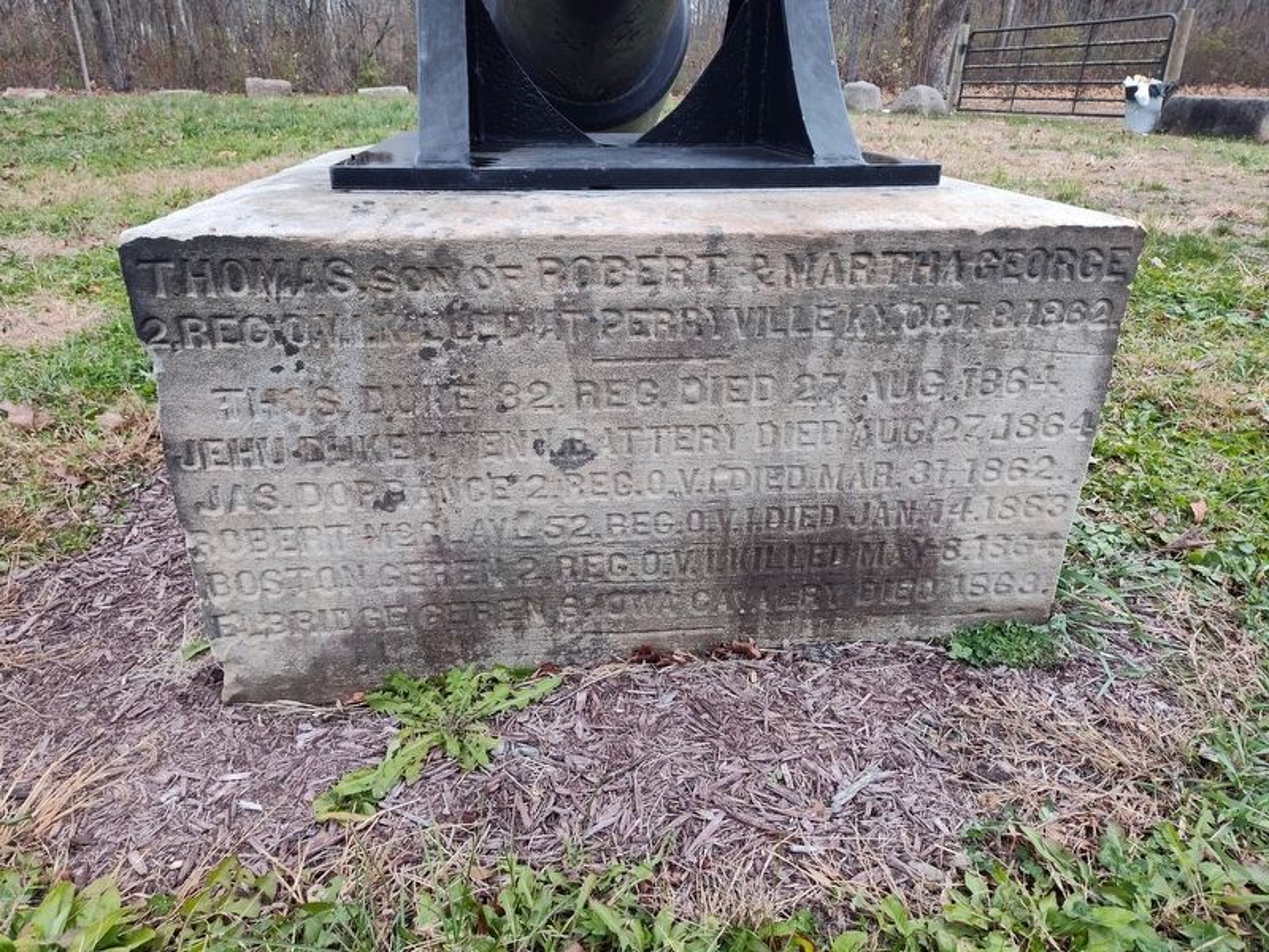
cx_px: 634
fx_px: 843
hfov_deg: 73.9
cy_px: 476
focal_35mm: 23
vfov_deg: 58.9
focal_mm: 5.56
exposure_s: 1/120
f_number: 1.8
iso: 475
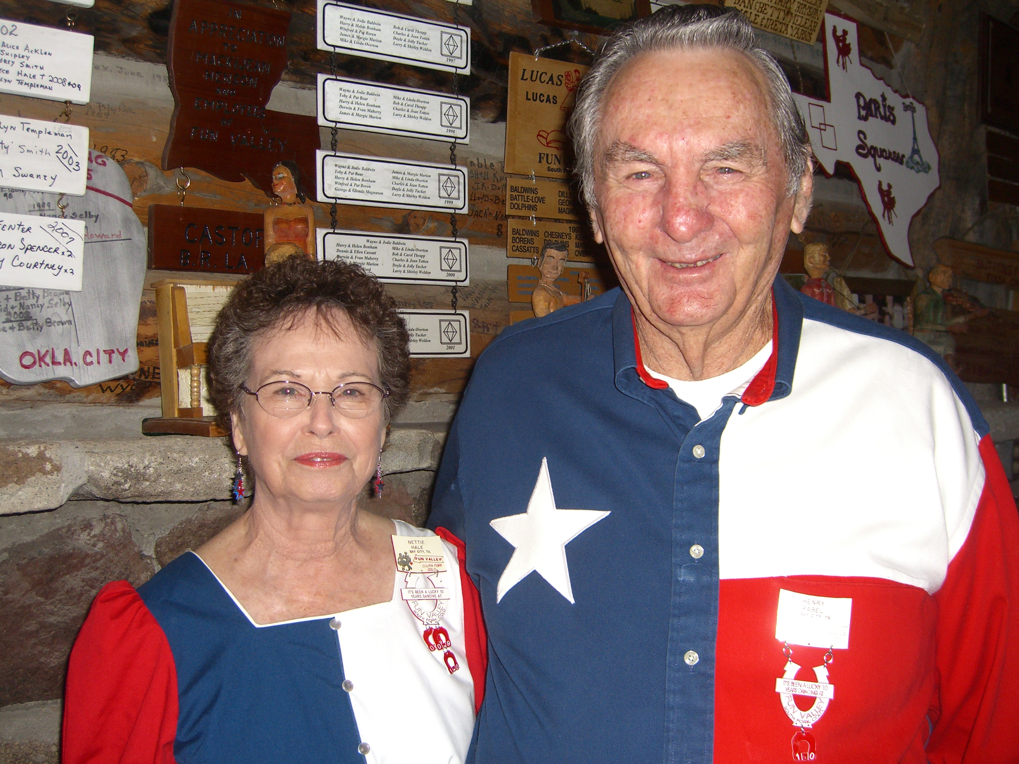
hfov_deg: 49.0
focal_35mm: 38
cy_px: 382
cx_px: 510
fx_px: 1119
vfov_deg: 37.7
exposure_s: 1/60
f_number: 2.8
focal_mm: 7.9
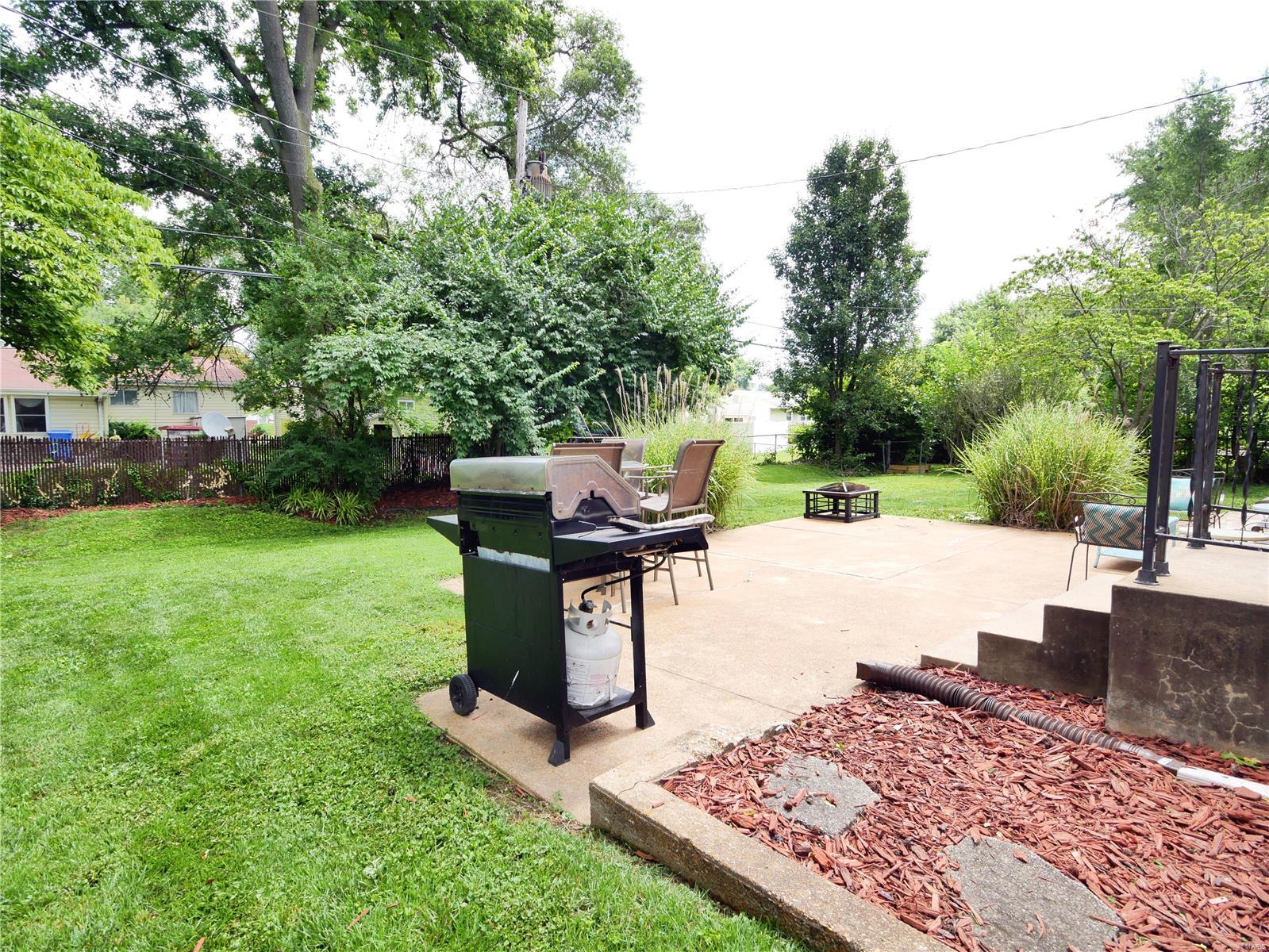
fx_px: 660
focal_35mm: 18
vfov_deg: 71.6
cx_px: 634
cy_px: 476
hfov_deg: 87.7
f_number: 5.6
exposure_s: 1/250
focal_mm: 9
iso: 800
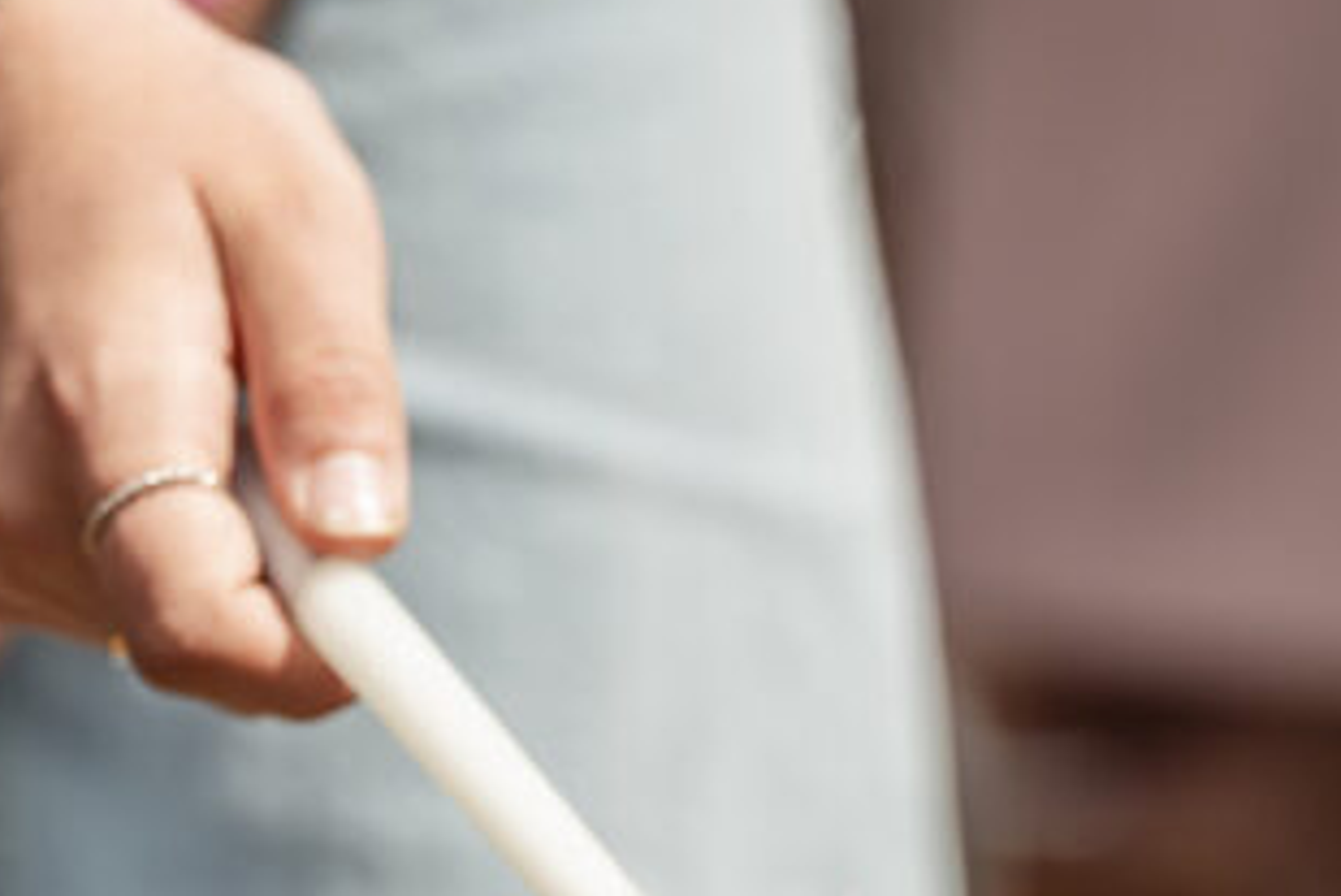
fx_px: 20943
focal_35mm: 562
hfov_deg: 3.7
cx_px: 1112
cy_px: 1444
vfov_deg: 2.4
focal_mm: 170
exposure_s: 1/640
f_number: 4
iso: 200
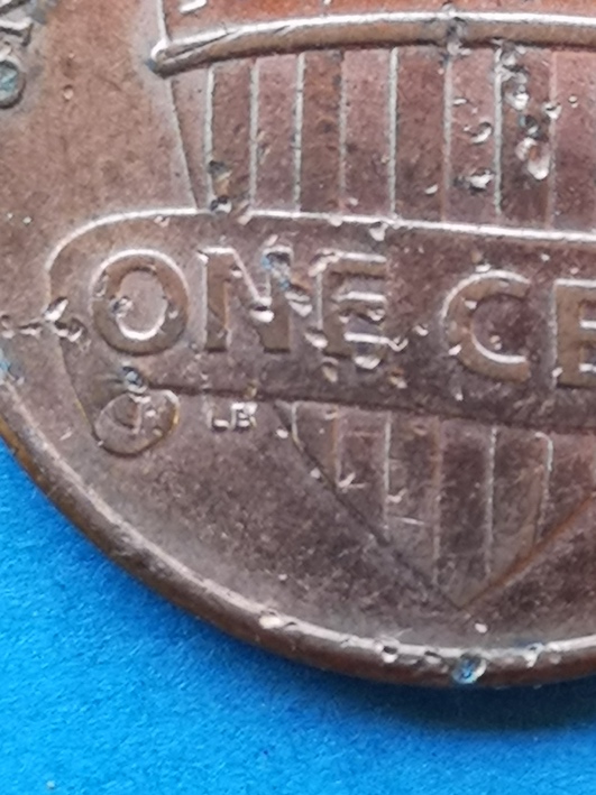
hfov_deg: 7.8
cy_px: 398
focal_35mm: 191
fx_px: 4389
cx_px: 298
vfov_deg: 10.4
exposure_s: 1/100
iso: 64
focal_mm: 5.58
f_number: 1.8
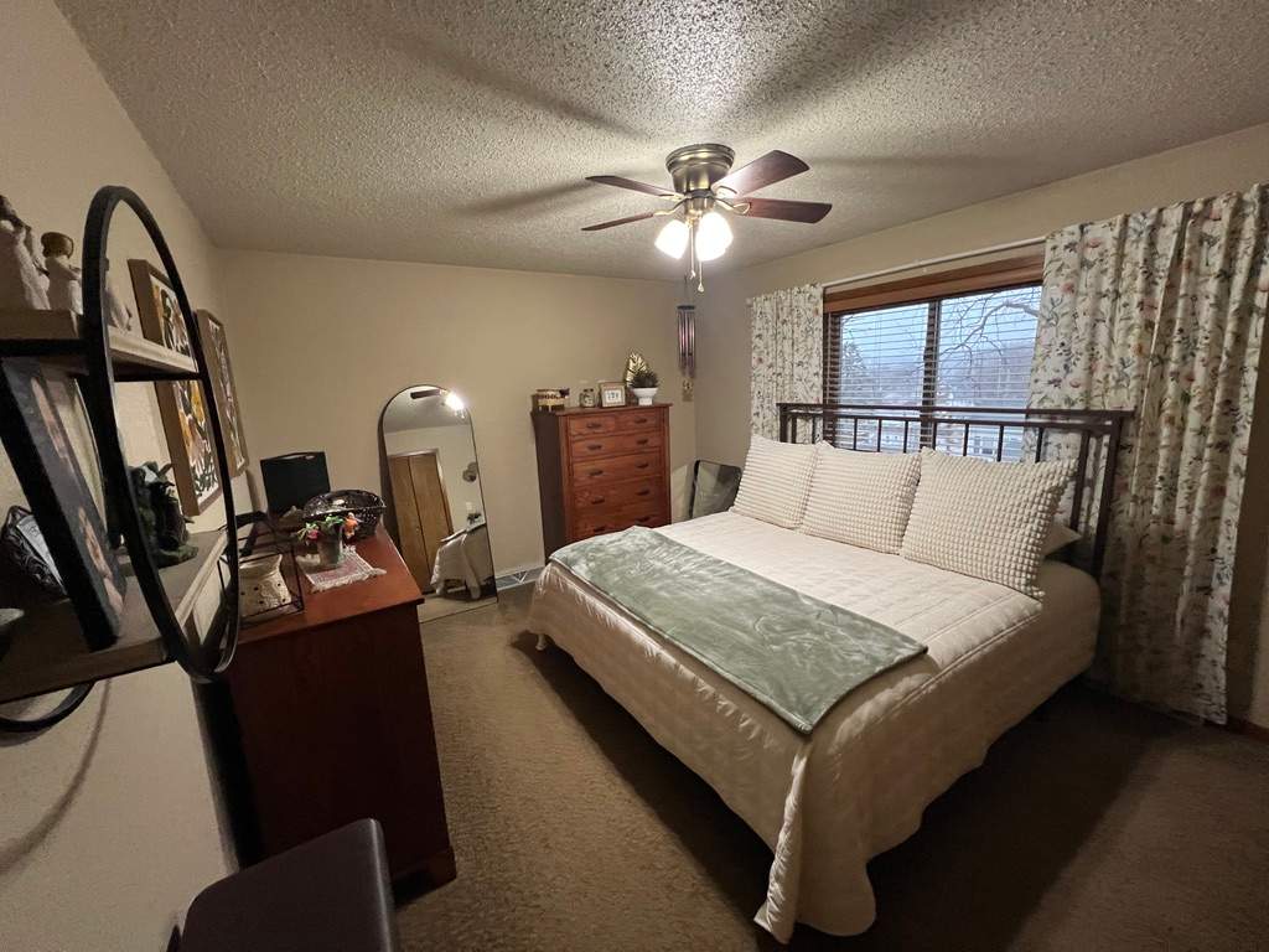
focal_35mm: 13
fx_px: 477
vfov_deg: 89.9
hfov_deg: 106.2
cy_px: 476
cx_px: 634
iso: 640
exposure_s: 1/60
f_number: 1.8
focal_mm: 1.57
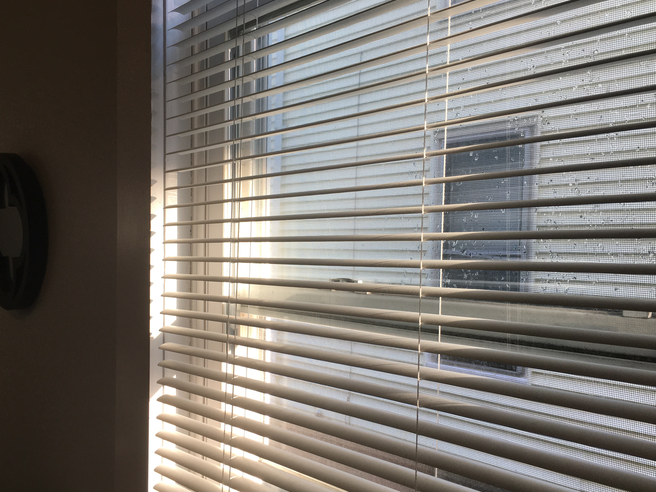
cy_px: 271
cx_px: 300
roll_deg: -0.6
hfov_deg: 55.3
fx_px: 625
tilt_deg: -2.2
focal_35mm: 33
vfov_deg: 42.9
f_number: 2.2
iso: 32
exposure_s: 1/60
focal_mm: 4.15
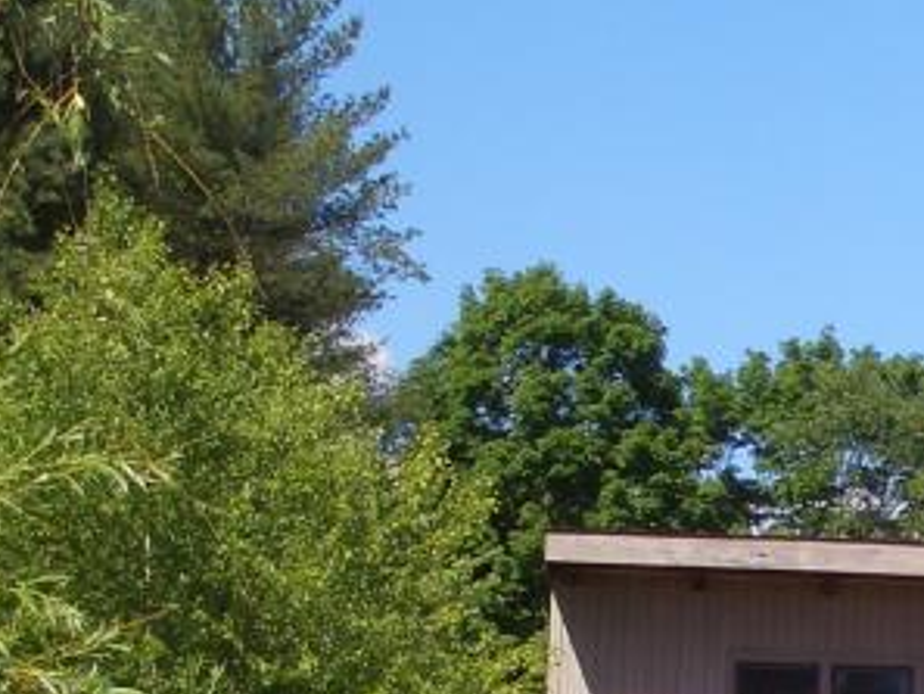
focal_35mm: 214
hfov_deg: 9.1
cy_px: 818
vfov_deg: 6.9
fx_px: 5715
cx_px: 1223
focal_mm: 10.2
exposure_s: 1/250
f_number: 5.6
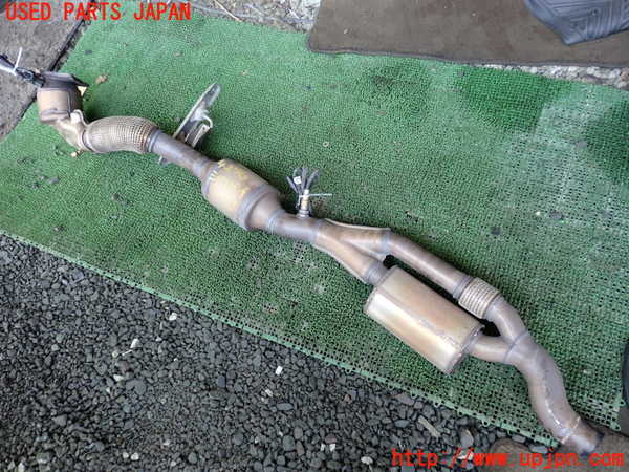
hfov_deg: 60.0
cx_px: 314
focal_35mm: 30
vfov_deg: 46.8
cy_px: 236
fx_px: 545
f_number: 2.3
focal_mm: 5.4
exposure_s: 1/100
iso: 200
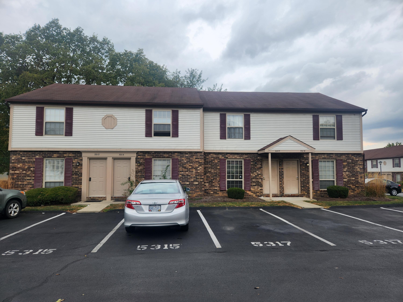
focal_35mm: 23
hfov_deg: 73.9
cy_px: 151
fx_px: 268
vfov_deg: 58.9
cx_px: 202
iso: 20
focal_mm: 5.4
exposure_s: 1/242
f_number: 1.8
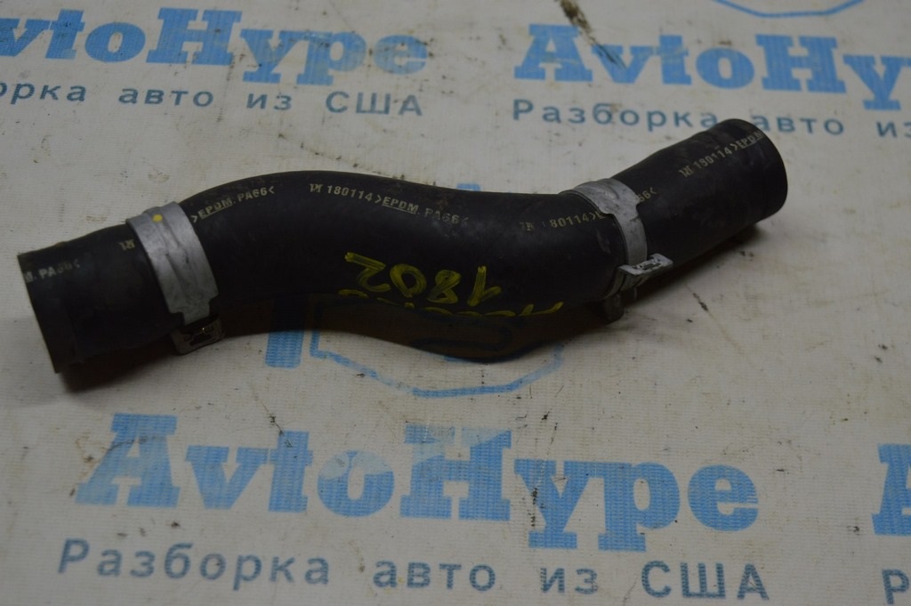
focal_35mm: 57
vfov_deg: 23.7
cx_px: 456
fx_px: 1441
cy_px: 303
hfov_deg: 35.1
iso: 400
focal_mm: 38
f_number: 5.6
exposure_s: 1/125
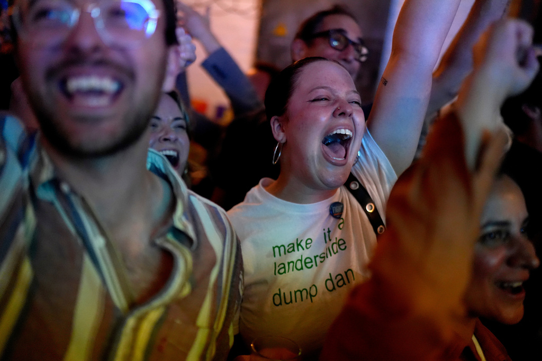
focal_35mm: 35
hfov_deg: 54.4
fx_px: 527
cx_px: 271
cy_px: 180
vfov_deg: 37.8
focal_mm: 35
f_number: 1.4
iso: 5000
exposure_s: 1/320
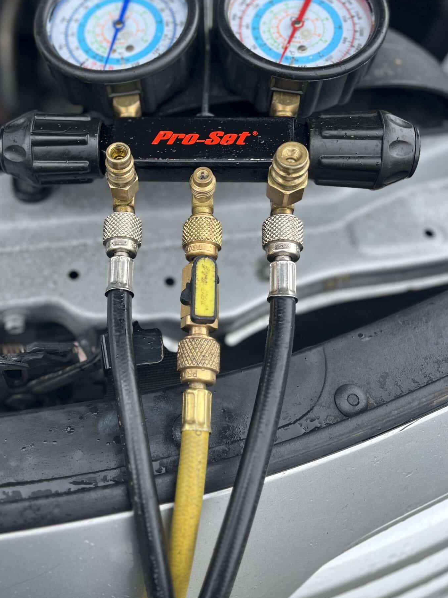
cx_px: 137
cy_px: 262
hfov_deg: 38.1
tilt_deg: -56.6
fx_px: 639
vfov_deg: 50.0
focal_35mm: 37
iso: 50
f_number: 1.6
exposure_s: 1/833
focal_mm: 5.1
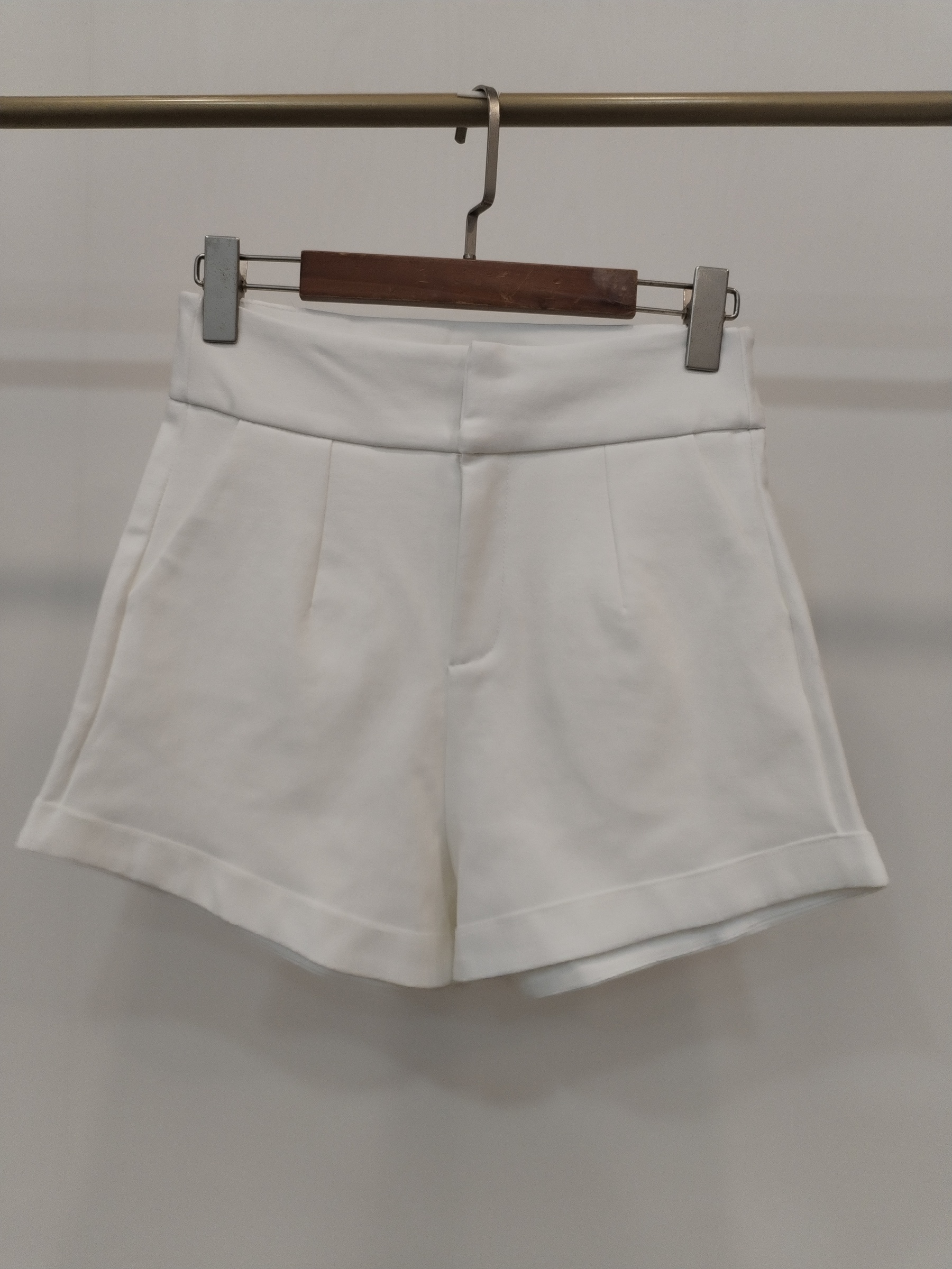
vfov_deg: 61.7
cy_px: 634
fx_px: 1063
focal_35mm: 29
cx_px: 476
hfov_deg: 48.2
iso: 293
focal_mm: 4.75
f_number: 1.8
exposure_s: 1/120
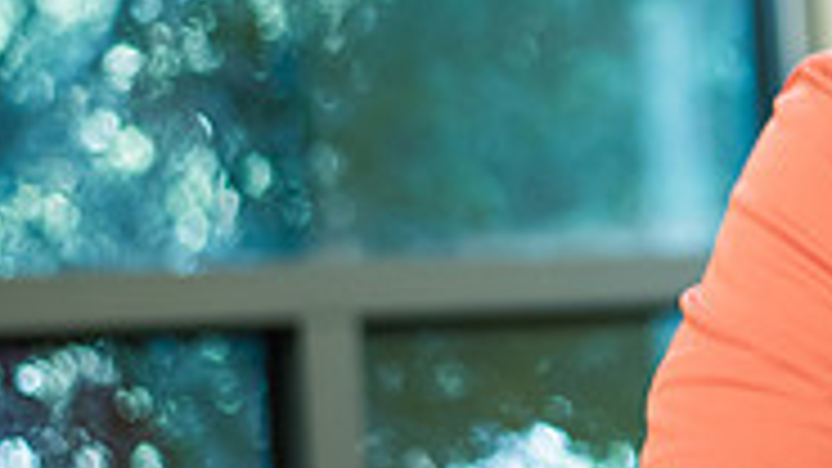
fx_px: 3618
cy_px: 182
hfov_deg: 12.7
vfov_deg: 7.4
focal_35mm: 164
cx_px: 1048
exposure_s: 1/200
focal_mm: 50
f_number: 1.8
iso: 800
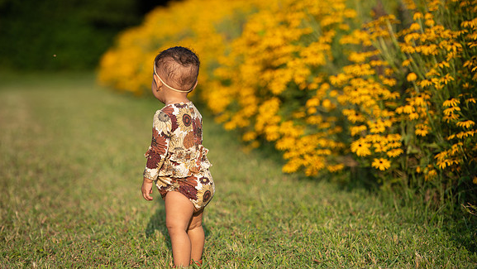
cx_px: 238
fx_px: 1999
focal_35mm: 158
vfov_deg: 7.7
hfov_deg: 13.6
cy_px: 134
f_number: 2.8
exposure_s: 1/640
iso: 64
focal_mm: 150
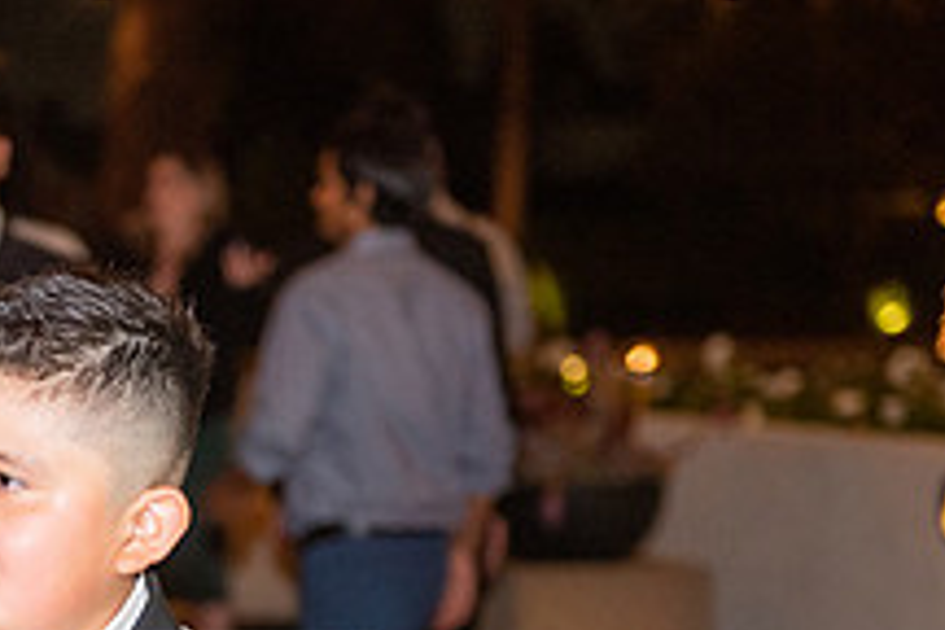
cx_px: 9
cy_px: 737
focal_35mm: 156
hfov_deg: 13.0
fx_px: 4095
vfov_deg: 8.7
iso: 1250
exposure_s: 1/125
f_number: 2.8
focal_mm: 58
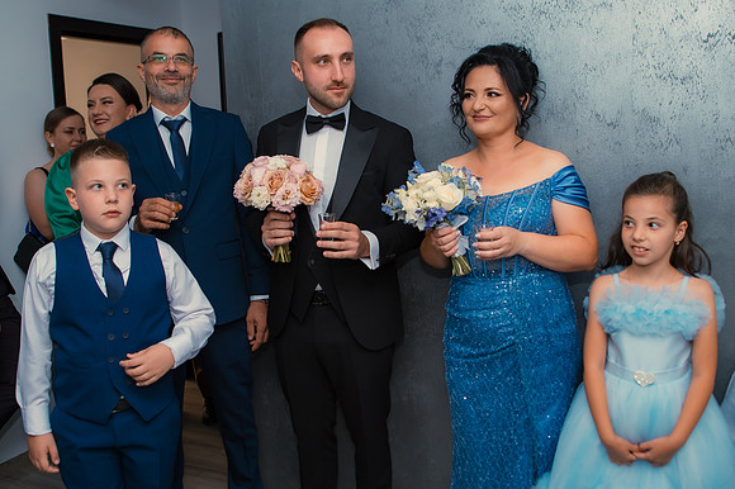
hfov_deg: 57.0
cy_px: 211
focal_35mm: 33
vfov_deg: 39.6
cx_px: 358
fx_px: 677
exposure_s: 1/125
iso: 500
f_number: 3.5
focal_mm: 24
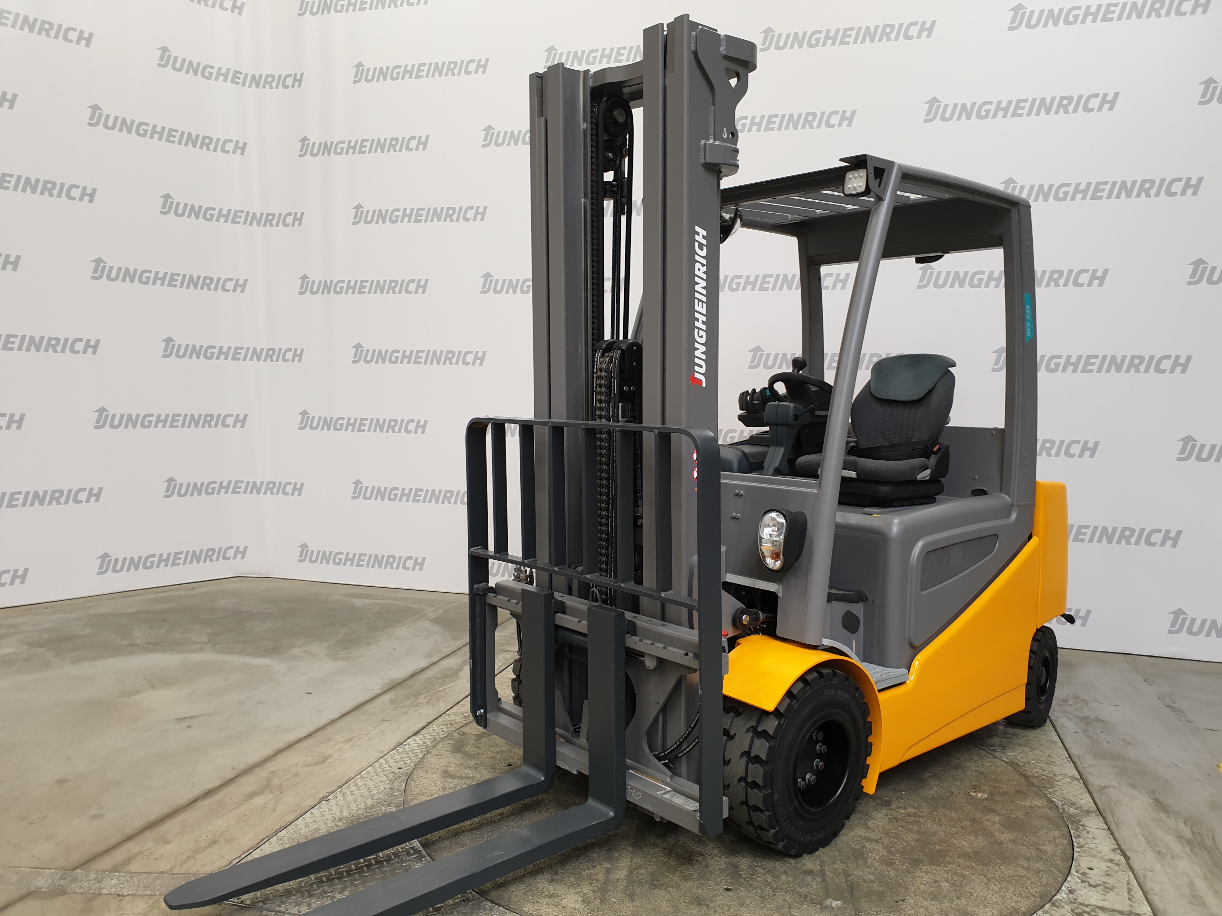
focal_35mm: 26
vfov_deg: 53.1
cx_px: 611
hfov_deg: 67.3
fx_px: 918
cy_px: 458
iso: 64
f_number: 2.4
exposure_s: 1/50
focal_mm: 4.3
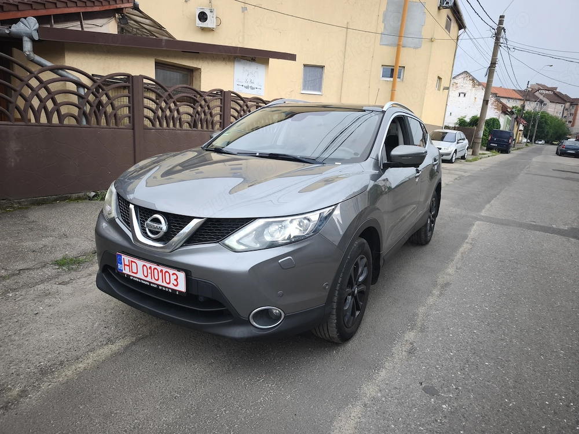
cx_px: 290
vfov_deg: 58.9
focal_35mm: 23
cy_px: 217
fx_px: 385
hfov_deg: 73.9
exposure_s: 1/147
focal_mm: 6.57
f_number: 1.6
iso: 50
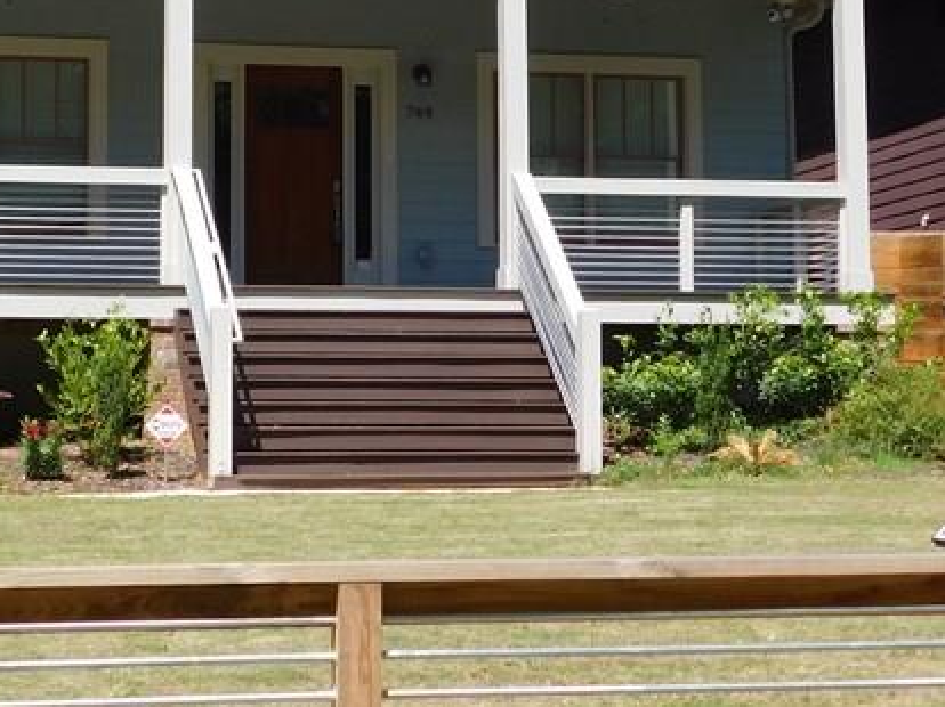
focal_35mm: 99
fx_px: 2701
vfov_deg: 14.8
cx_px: 365
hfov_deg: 19.8
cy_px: 137
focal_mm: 7.1
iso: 125
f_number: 3.6
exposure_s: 1/800
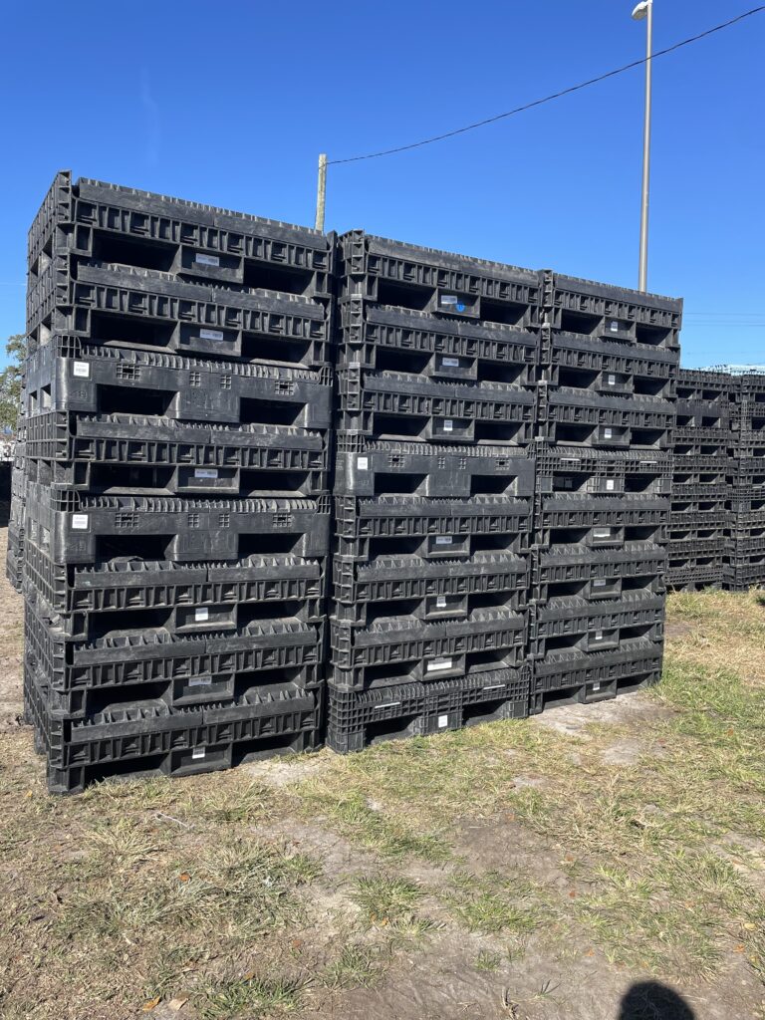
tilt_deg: -2.0
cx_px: 382
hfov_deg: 53.1
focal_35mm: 26
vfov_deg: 67.3
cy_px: 510
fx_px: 766
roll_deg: -0.2
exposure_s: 1/1618
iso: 32
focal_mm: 4.2
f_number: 1.6
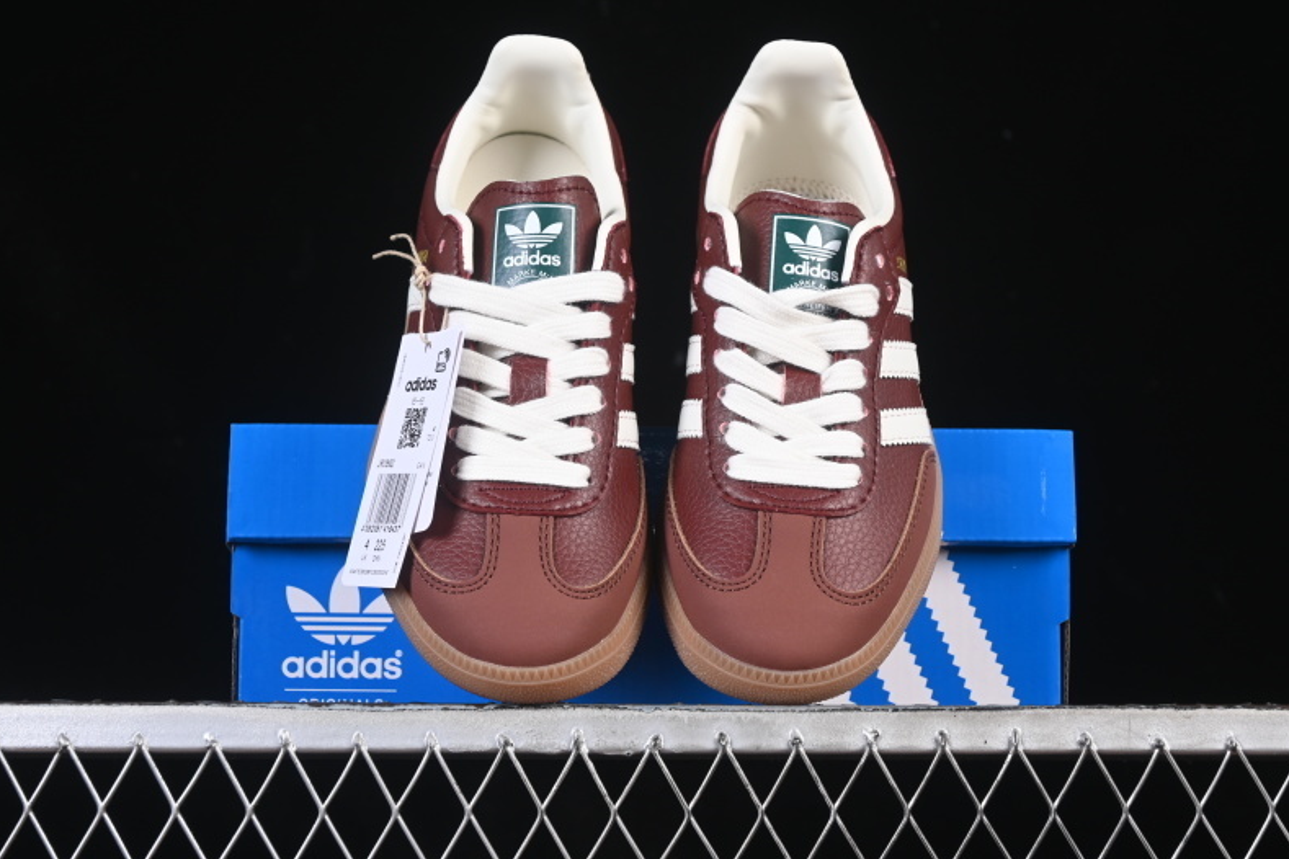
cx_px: 645
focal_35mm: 76
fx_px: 2721
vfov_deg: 17.9
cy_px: 434
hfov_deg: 26.7
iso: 160
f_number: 7.1
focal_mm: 50
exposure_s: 1/80
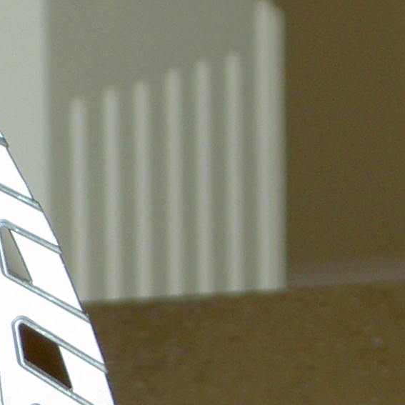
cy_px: 454
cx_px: -360
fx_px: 6208
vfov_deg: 3.7
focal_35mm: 469
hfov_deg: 3.7
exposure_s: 1/89.3
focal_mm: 24
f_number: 4.9
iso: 100
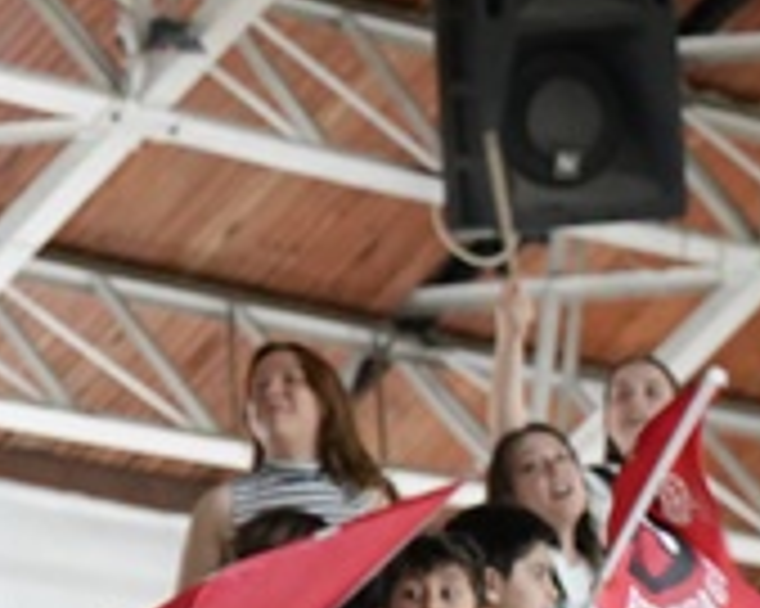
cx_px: -450
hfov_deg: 4.5
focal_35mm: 426
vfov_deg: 3.6
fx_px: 9577
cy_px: 439
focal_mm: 75
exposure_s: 1/160
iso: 2000
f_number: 4
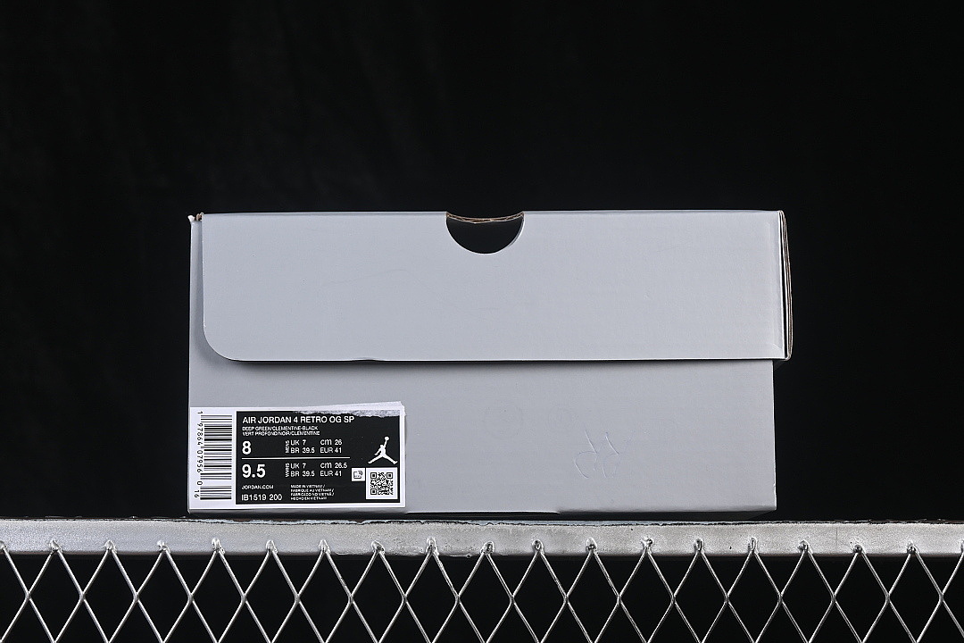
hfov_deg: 27.0
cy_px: 322
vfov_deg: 18.2
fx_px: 2008
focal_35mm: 75
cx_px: 482
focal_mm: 50
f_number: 8
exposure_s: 1/60
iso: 160
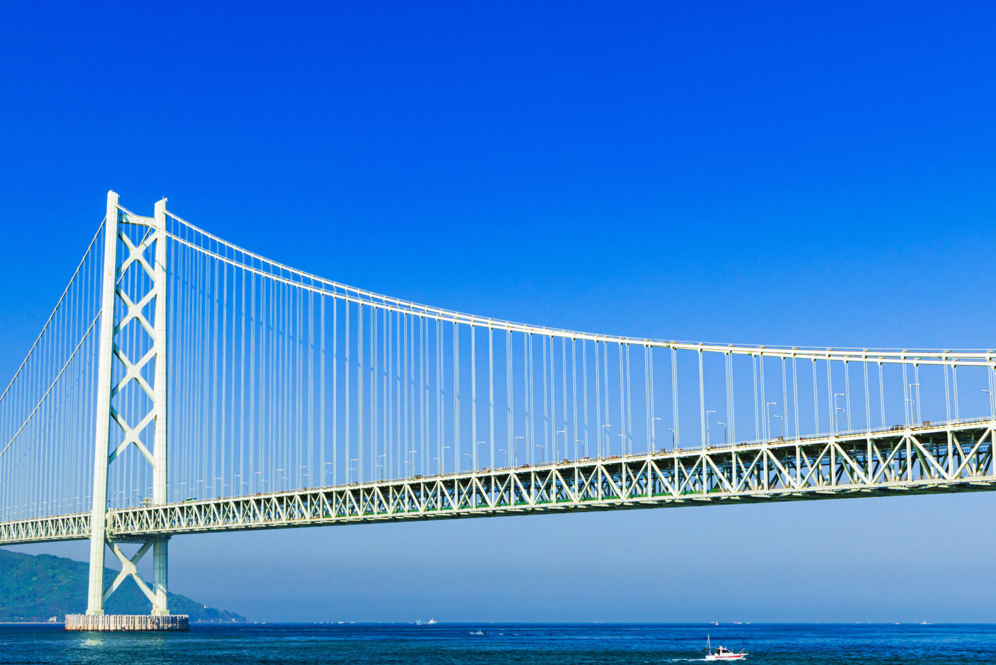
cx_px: 350
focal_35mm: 56
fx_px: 1550
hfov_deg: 35.4
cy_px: 356
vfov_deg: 24.2
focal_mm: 35
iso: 100
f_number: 10
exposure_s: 1/100
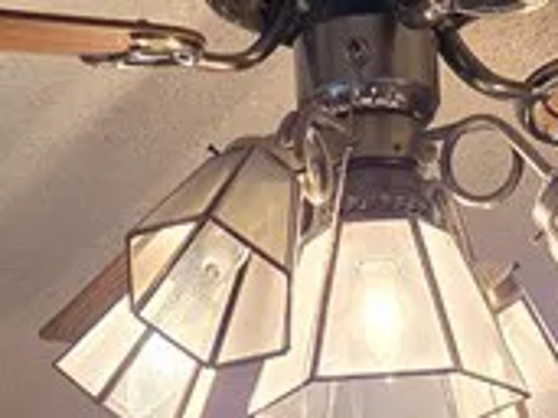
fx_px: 2223
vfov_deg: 9.4
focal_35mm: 138
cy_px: 1045
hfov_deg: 14.2
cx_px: 496
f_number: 1.8
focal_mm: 5.4
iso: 320
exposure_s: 1/120
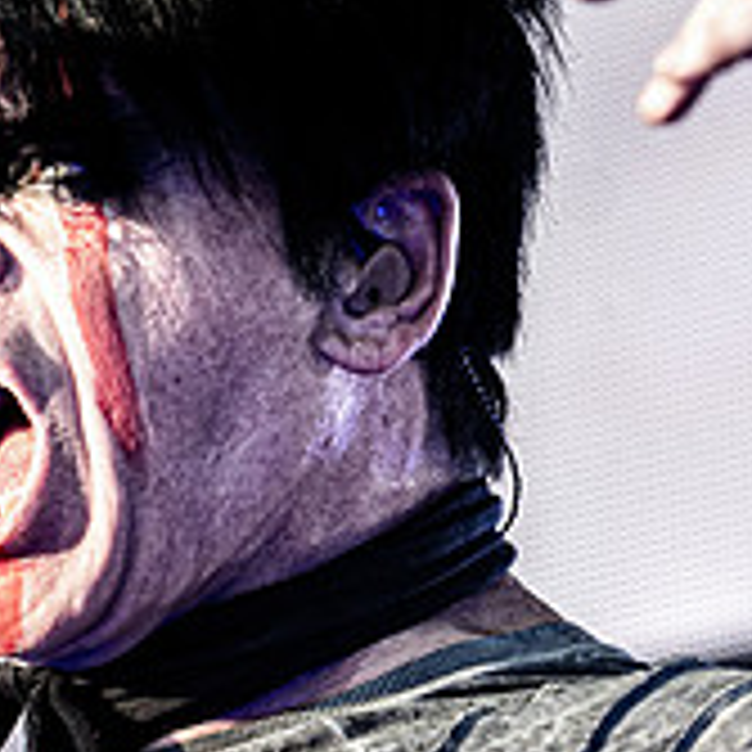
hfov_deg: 2.9
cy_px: 255
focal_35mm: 597
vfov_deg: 2.9
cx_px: 34
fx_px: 14673
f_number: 4.5
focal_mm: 160
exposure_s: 1/1000
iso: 800
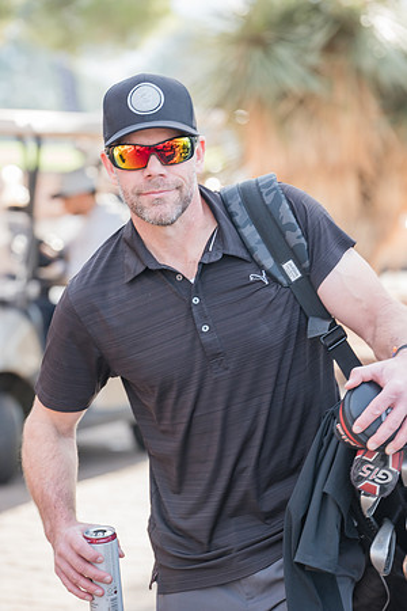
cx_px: 204
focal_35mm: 134
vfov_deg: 15.3
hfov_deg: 10.2
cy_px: 306
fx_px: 2272
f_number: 4.5
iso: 500
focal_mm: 134
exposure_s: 1/200
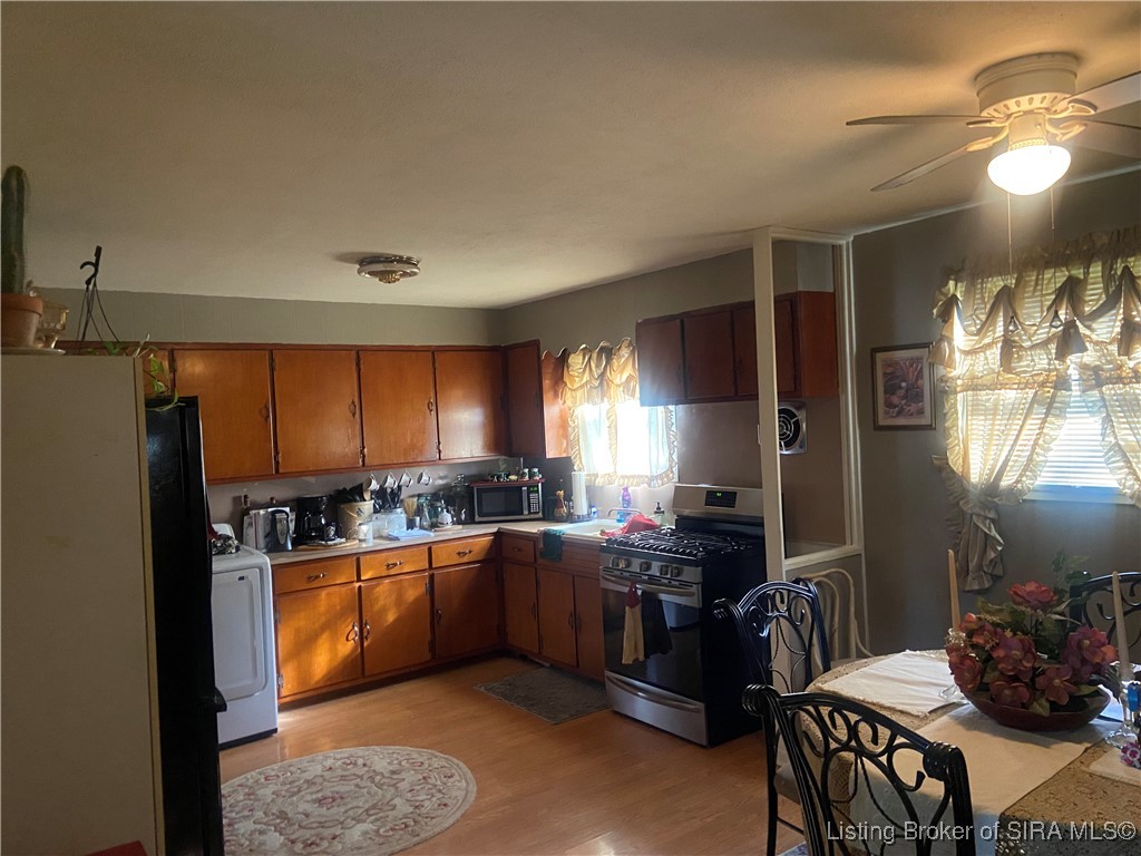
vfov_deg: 53.1
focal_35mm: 26
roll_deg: +2.7
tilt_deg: -1.1
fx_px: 857
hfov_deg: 67.3
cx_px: 570
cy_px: 428
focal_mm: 4.25
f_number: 1.8
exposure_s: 1/40
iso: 500
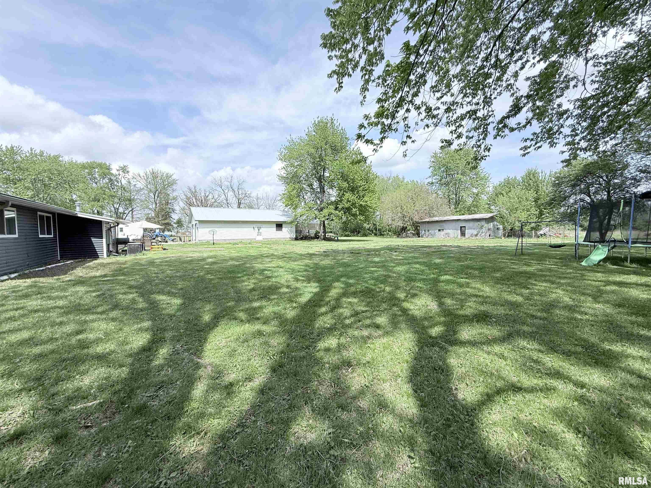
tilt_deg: -1.8
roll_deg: +1.1
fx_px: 263
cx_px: 326
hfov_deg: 102.1
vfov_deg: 85.7
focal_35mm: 14
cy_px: 244
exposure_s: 1/2165
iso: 50
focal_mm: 2.22
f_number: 2.2
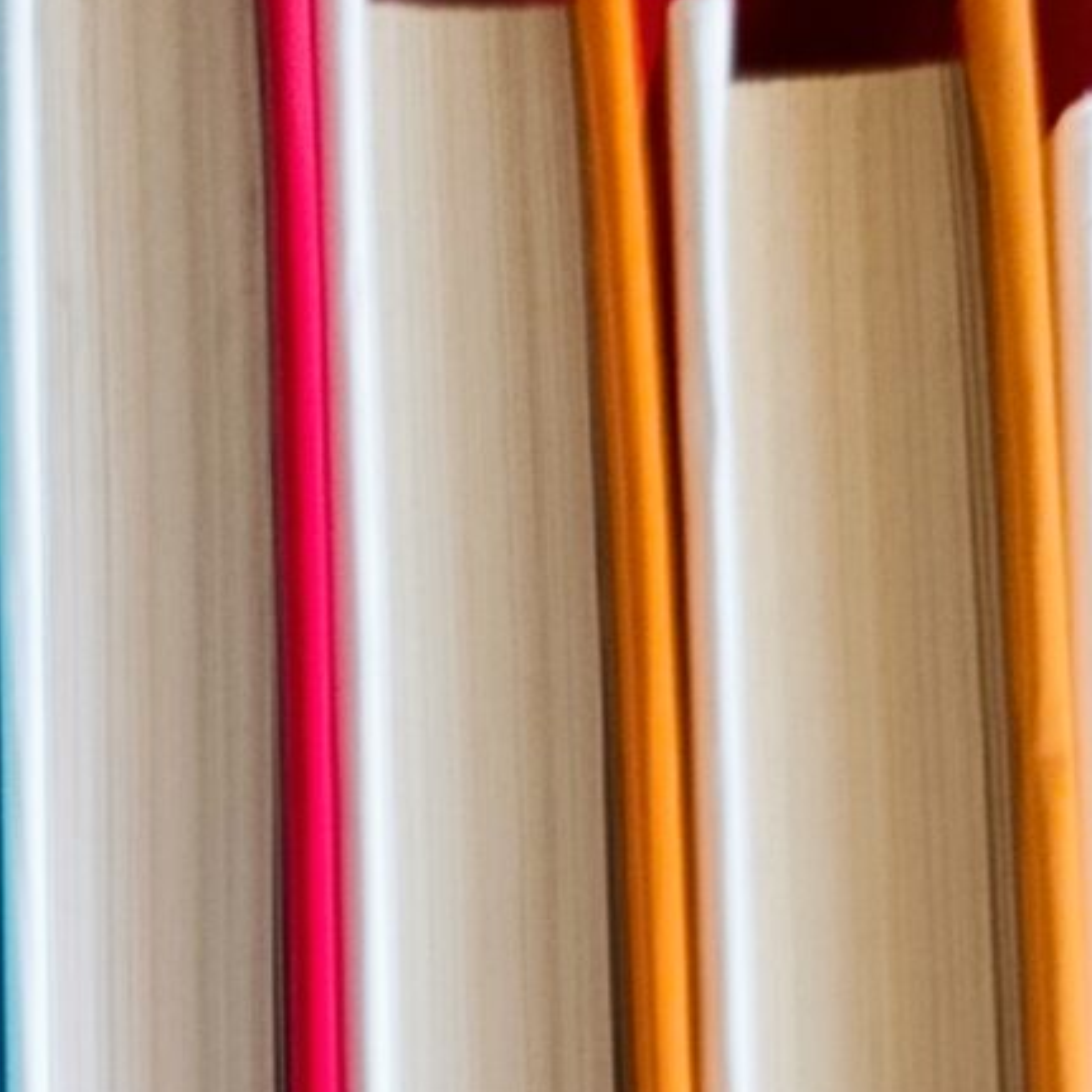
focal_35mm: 121
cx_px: -559
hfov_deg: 13.5
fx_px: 4319
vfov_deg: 12.3
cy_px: 2379
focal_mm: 6.11
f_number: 1.65
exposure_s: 1/100
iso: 1150
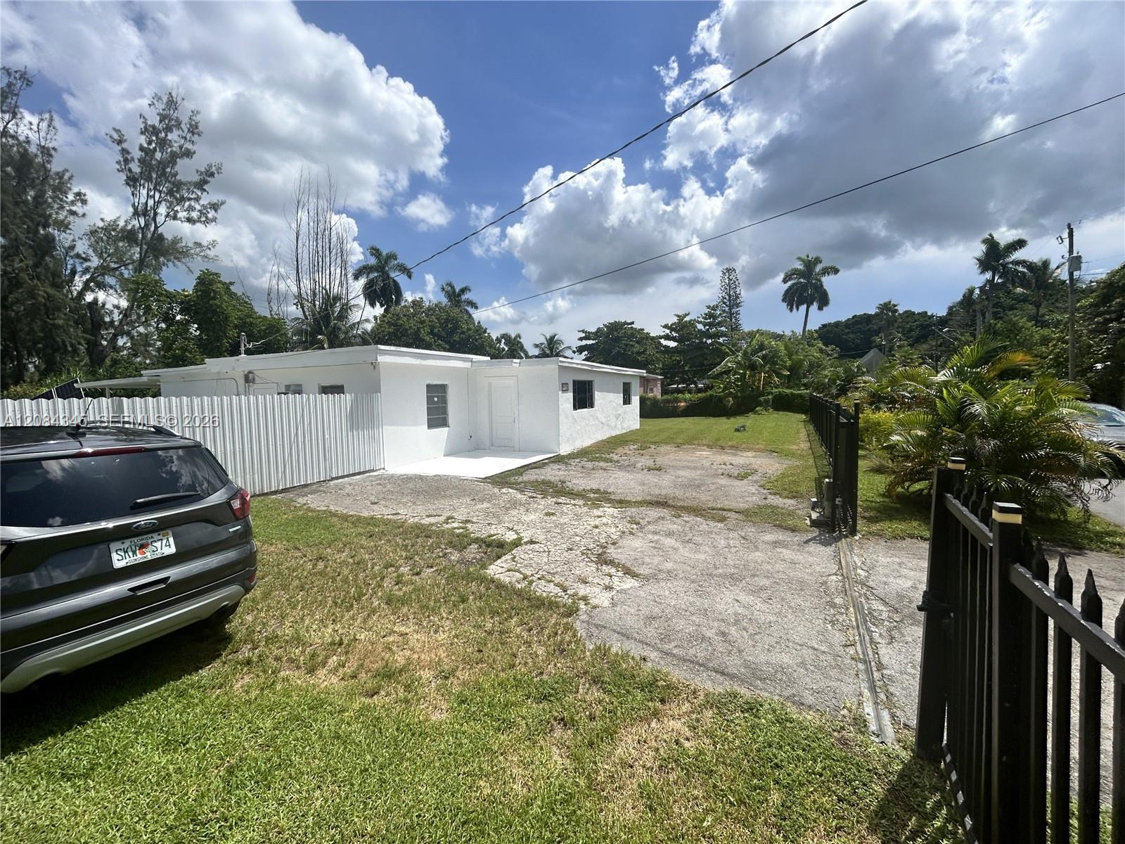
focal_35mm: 14
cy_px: 422
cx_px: 562
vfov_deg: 85.7
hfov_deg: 102.1
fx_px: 455
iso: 32
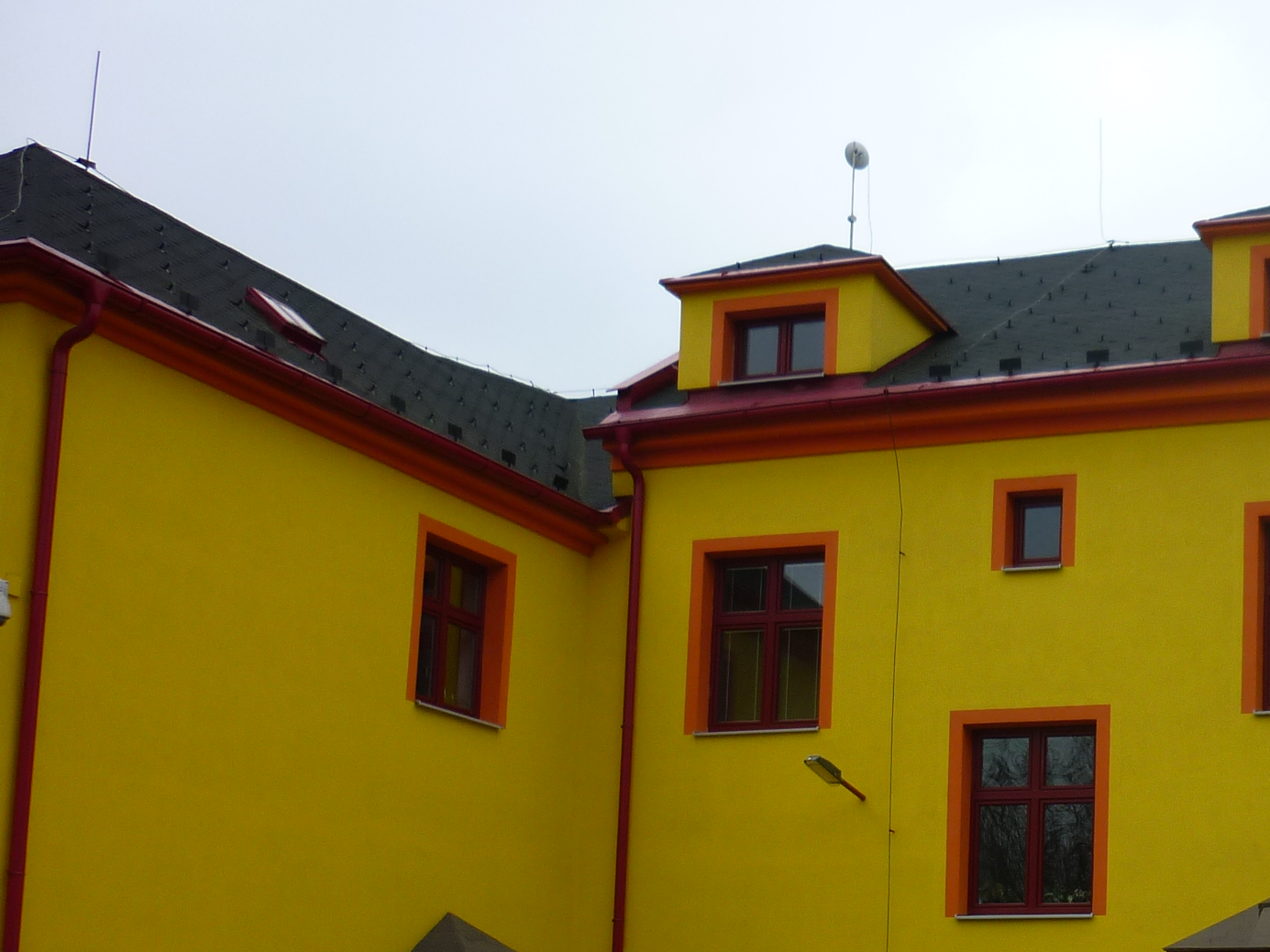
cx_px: 1124
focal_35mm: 61
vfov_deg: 23.6
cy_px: 802
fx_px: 2238
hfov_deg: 30.4
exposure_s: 1/400
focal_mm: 5.5
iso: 80
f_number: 2.8
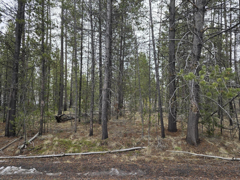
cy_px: 90
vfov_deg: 58.9
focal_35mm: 23
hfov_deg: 73.9
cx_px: 120
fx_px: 159
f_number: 1.7
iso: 16
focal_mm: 6.3
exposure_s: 1/180
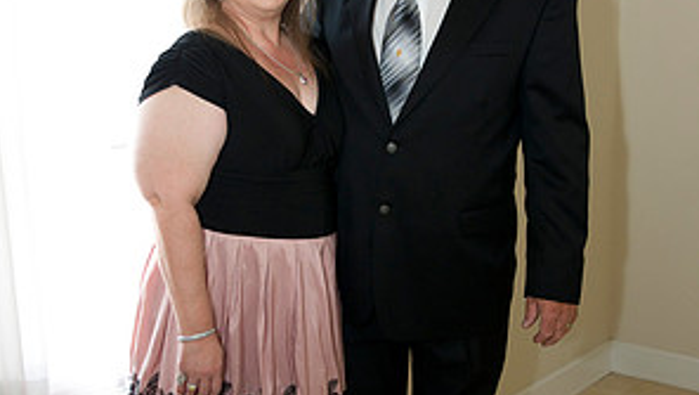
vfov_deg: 22.3
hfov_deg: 38.5
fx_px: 1002
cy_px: 232
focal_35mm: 54
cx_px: 351
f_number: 3.2
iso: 1250
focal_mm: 34
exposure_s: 1/160
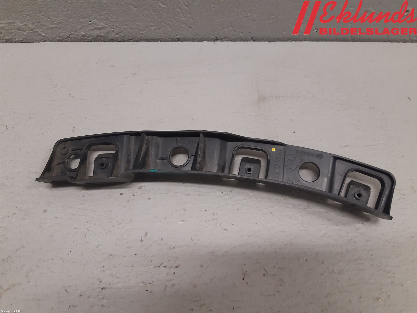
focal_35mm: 26
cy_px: 156
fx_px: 313
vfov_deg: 53.1
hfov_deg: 67.3
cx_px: 208
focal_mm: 3.93
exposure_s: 1/50
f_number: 1.7
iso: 125
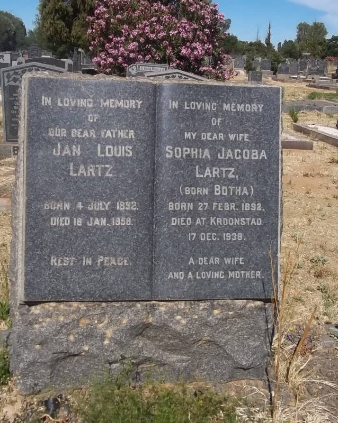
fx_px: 525
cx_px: 144
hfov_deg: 35.6
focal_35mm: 42
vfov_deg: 43.8
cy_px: 212
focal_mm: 5.7
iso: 80
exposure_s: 1/800
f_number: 5.5
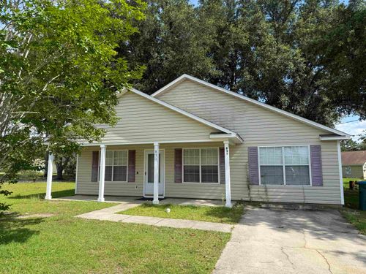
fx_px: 254
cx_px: 183
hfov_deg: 71.6
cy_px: 137
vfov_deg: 56.8
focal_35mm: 24
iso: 80
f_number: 1.78
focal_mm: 6.76
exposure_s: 1/2703
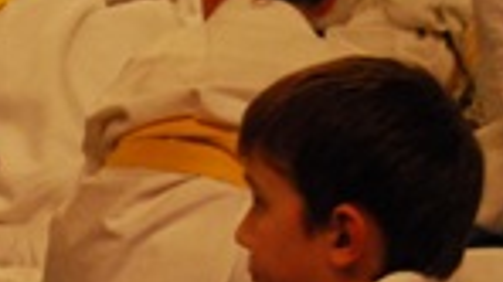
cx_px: -393
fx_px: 4505
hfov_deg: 6.3
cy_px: 460
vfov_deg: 3.6
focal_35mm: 338
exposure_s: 1/125
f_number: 5.6
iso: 1600
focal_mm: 55
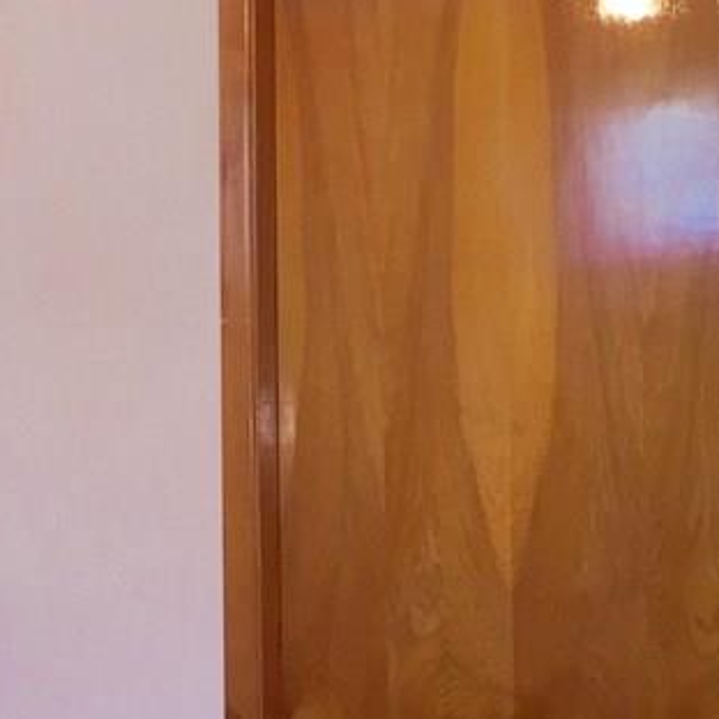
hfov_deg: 20.3
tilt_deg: +2.4
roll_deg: -0.5
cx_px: 90
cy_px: 364
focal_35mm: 84
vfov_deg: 20.6
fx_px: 1974
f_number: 2.2
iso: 100
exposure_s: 1/24
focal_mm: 4.15
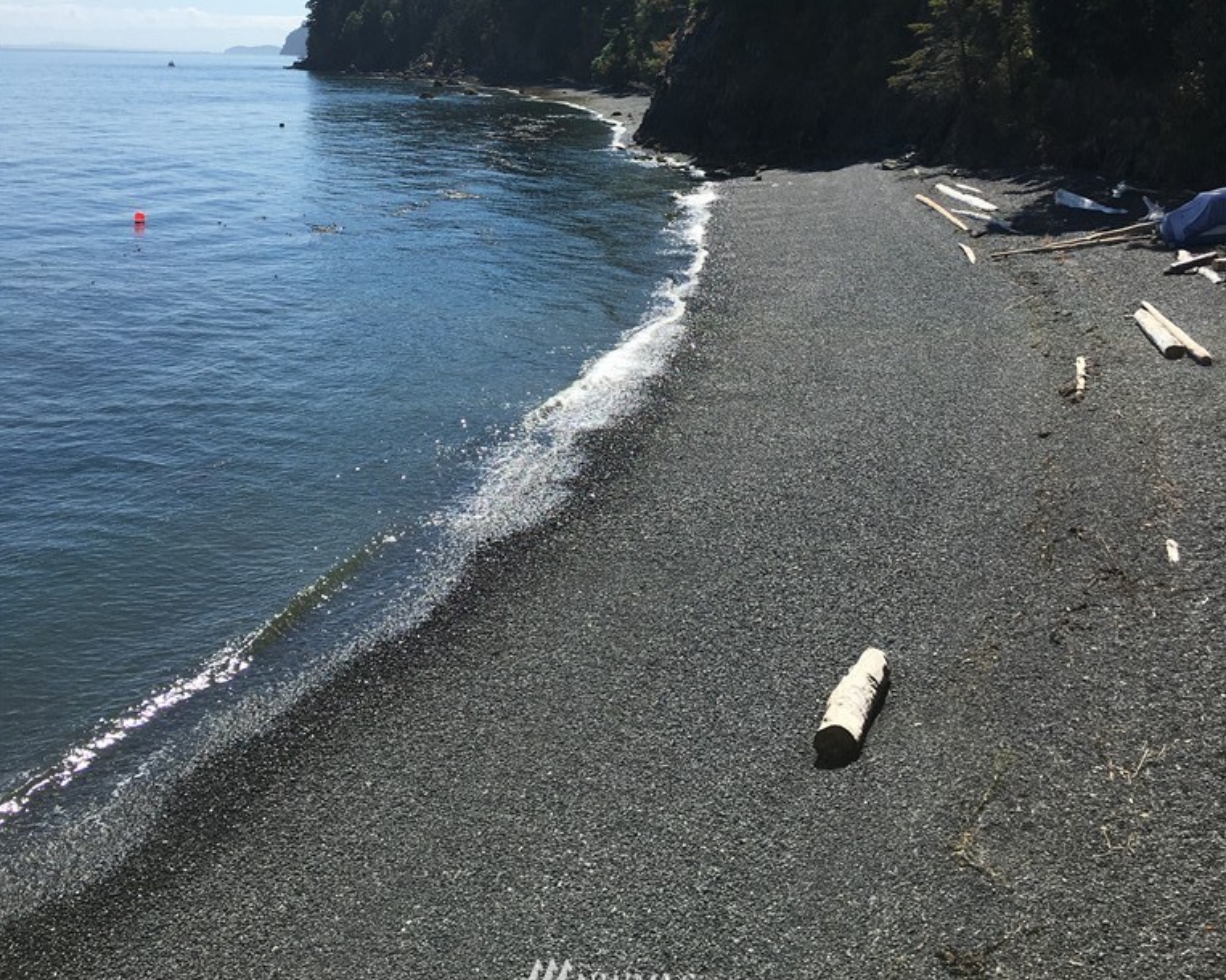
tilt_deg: -4.4
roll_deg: -0.8
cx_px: 614
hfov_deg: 47.9
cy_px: 217
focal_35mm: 38
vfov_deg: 37.9
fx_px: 1378
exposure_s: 1/2331
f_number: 2.2
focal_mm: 4.15
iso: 25
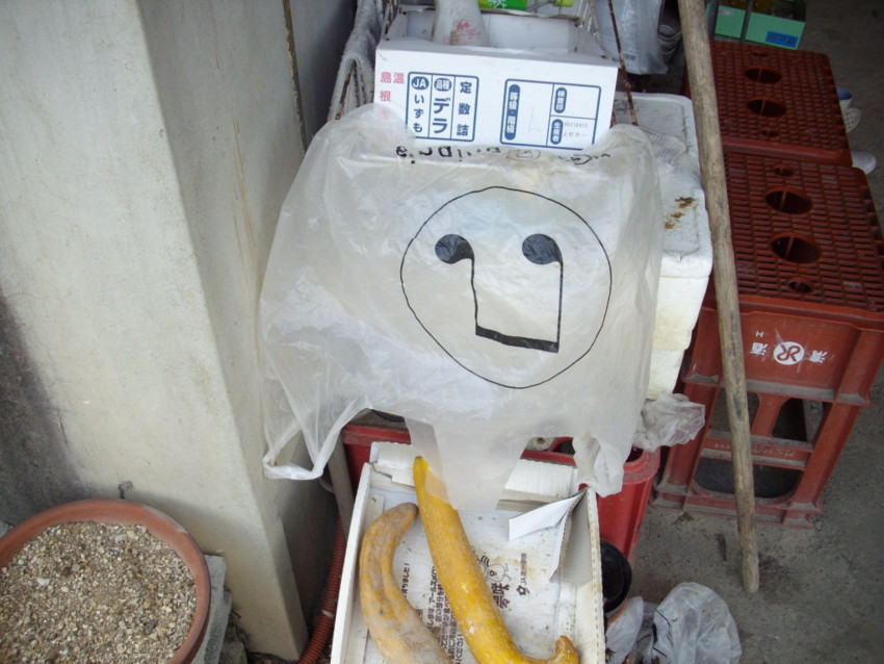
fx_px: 945
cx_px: 442
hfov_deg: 50.1
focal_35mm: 37
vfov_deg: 38.7
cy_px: 332
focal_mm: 6.2
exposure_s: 1/200
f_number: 2.8
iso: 80
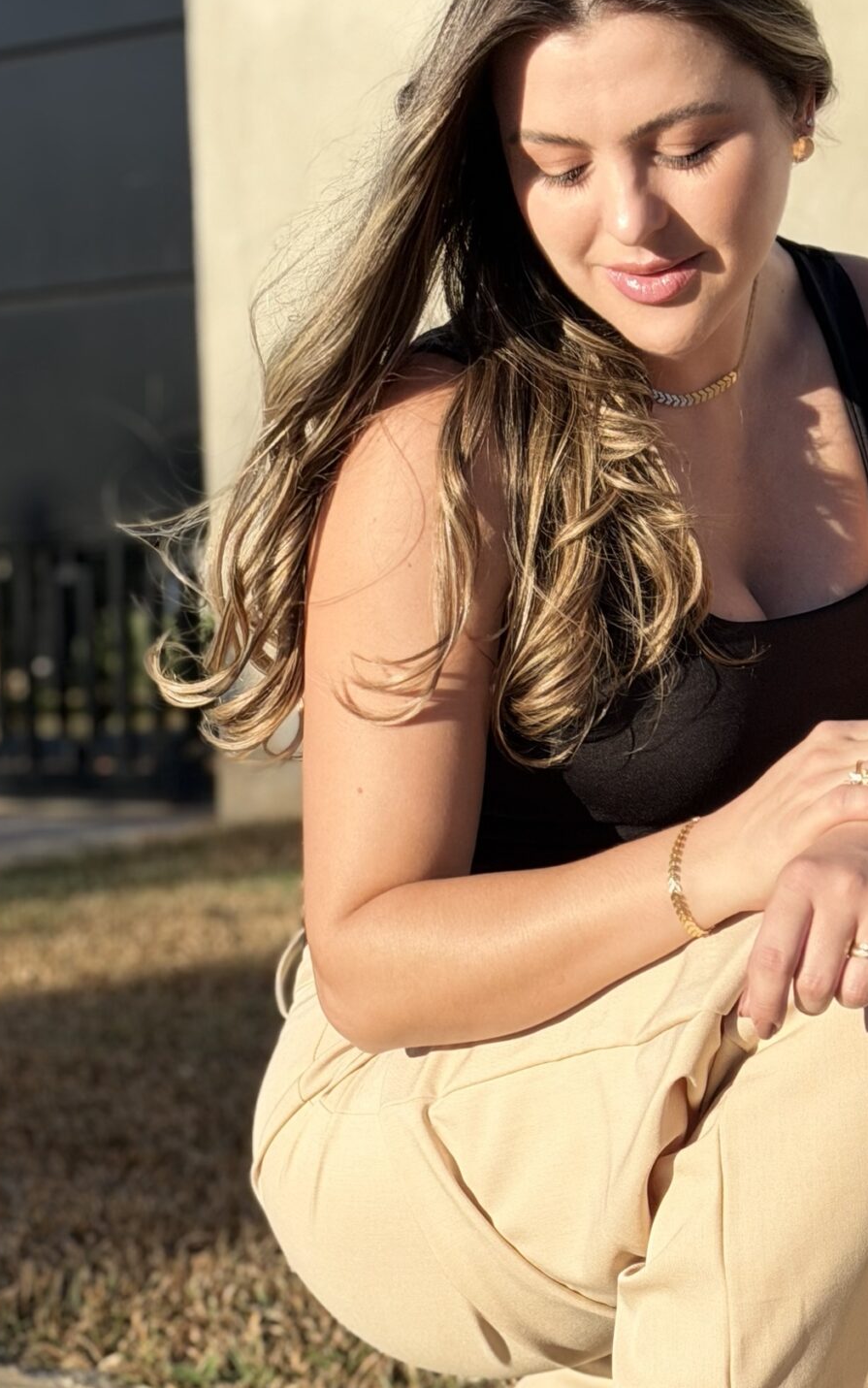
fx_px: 3443
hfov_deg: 14.3
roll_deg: +0.4
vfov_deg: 22.7
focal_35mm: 91
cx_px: 607
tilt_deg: -4.7
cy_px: 860
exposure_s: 1/4329
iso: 64
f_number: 1.78
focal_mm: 6.76
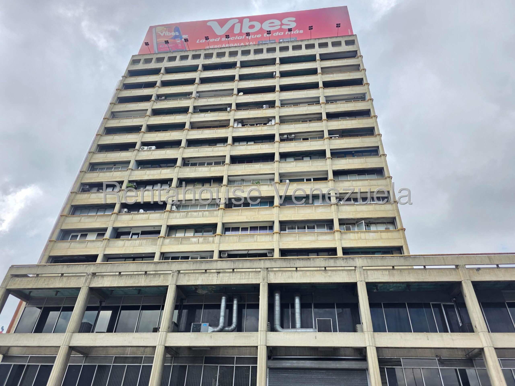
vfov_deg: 58.9
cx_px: 258
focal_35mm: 23
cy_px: 193
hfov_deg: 73.9
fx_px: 342
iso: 80
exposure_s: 1/2391
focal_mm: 6.3
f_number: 1.7
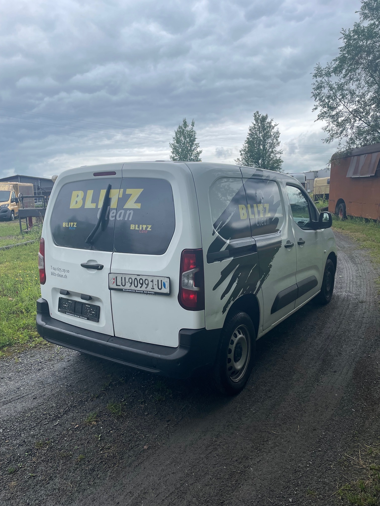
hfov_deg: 53.1
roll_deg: +3.2
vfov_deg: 67.3
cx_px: 190
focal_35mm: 26
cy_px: 253
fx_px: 381
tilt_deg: -7.5
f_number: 1.6
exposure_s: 1/807
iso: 32
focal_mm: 4.2
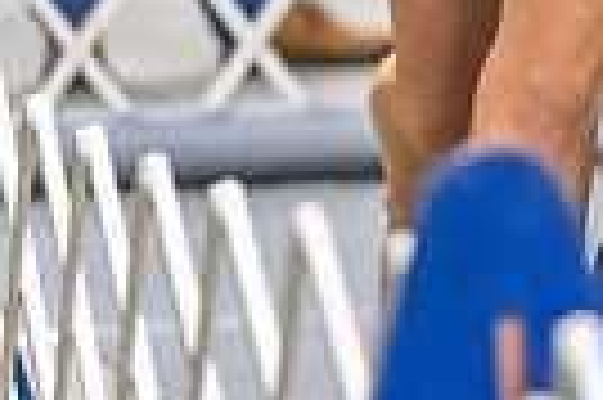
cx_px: 1269
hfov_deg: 3.8
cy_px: -151
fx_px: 8917
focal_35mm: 533
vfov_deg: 2.6
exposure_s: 1/320
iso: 6400
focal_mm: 123
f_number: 3.2
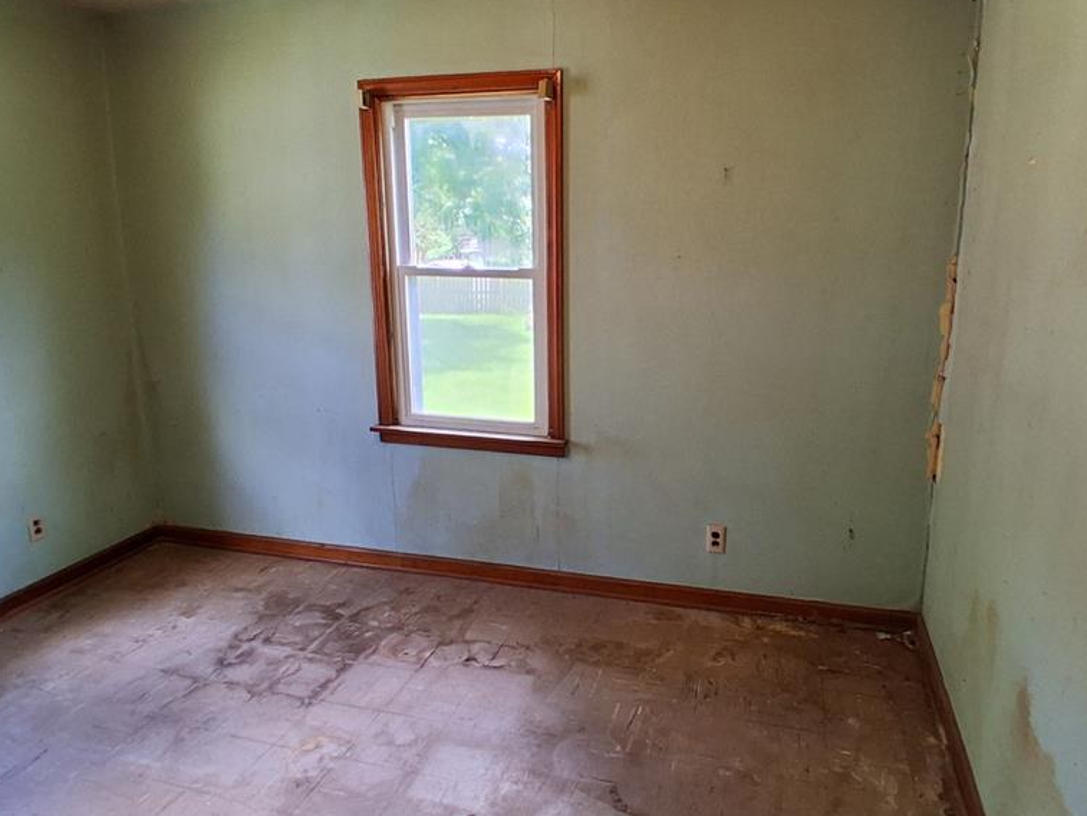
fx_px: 722
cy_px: 415
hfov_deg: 73.8
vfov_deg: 58.9
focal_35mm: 23
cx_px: 589
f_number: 2.2
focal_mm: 1.4
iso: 125
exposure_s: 1/60
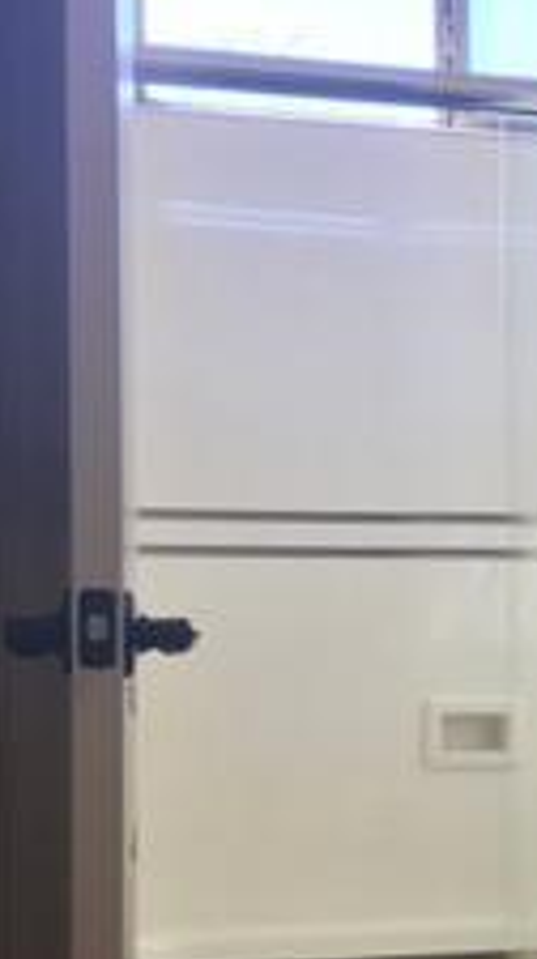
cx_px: 942
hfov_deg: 12.3
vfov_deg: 23.5
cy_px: 673
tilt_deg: -1.4
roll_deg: +0.5
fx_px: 2286
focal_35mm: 90
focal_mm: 4.15
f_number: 2.2
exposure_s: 1/60
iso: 25
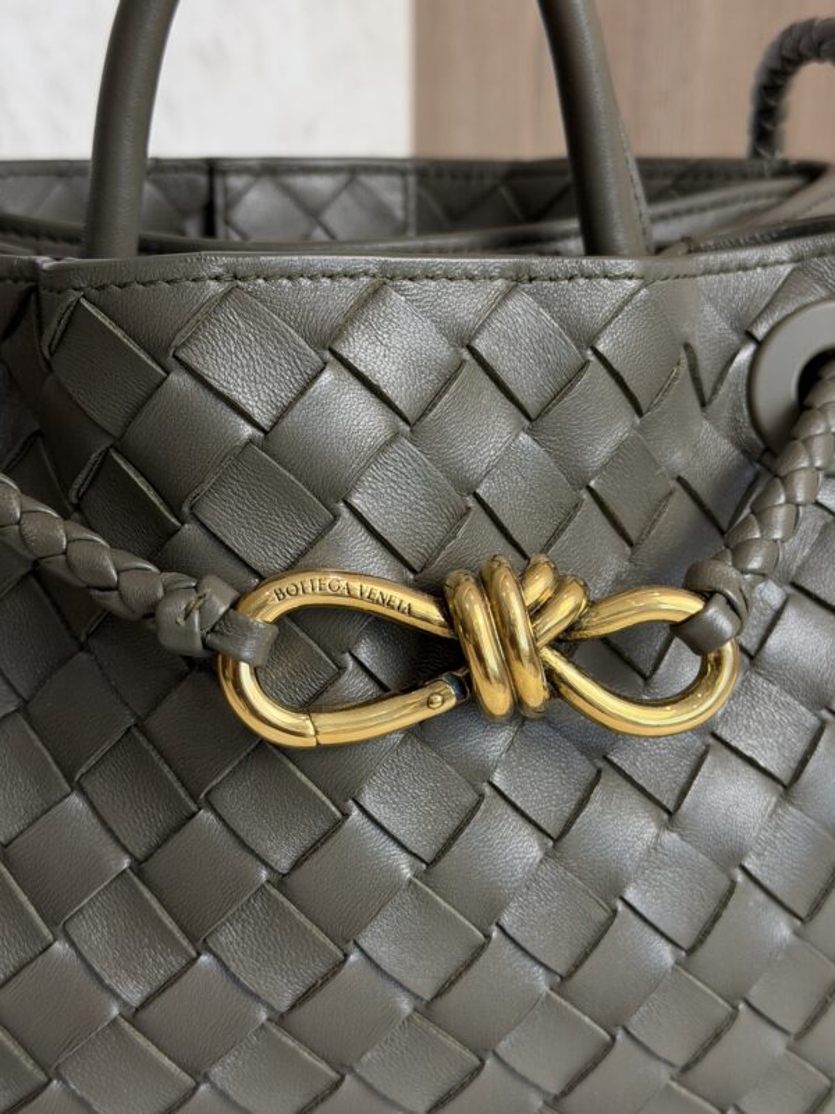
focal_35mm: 48
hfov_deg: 30.3
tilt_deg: -16.6
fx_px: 1544
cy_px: 557
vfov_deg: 39.7
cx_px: 418
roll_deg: -0.4
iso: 100
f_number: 1.78
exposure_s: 1/120
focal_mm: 6.76
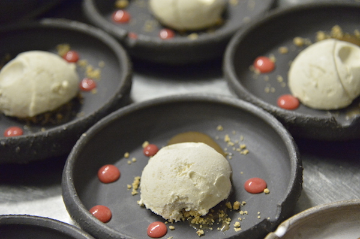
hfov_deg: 17.1
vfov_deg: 11.4
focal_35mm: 120
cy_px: 120
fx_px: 1199
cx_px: 180
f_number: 4
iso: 8000
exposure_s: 1/500
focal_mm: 120
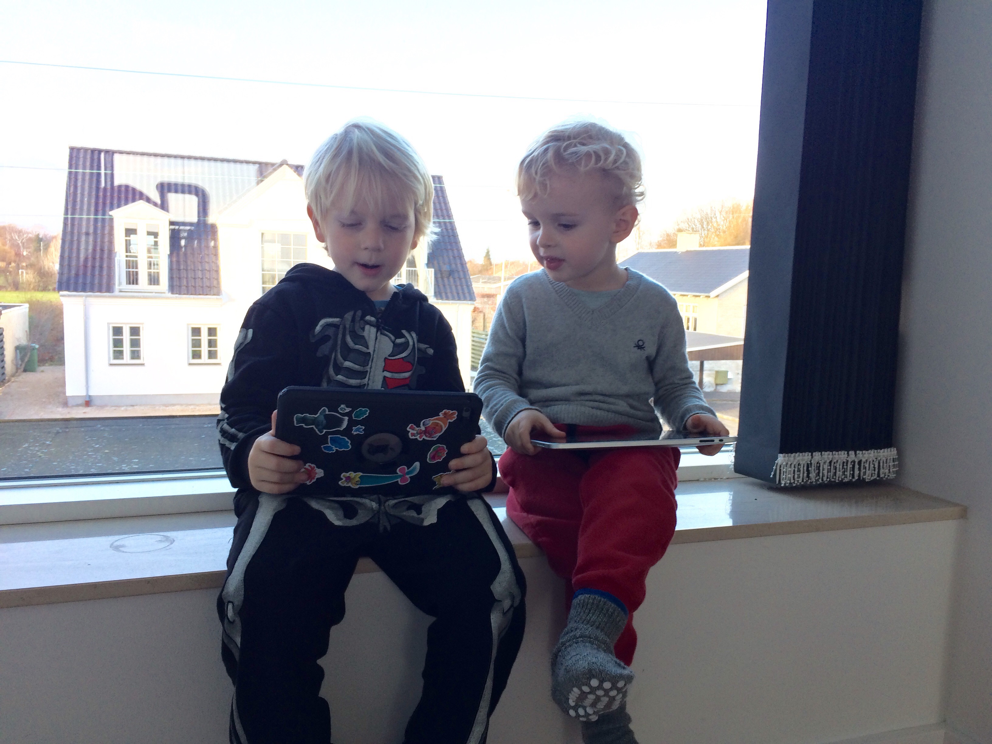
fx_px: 831
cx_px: 496
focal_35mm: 29
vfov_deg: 48.2
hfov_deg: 61.7
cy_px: 372
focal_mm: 4.15
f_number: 2.2
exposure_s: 1/100
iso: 50
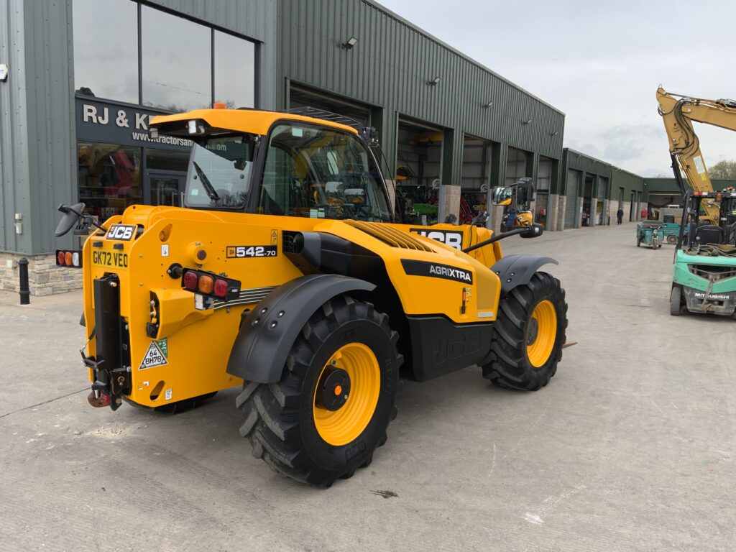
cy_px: 276
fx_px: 617
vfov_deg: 48.2
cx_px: 368
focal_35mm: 29
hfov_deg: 61.7
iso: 16
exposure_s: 1/524
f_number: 1.8
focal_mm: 3
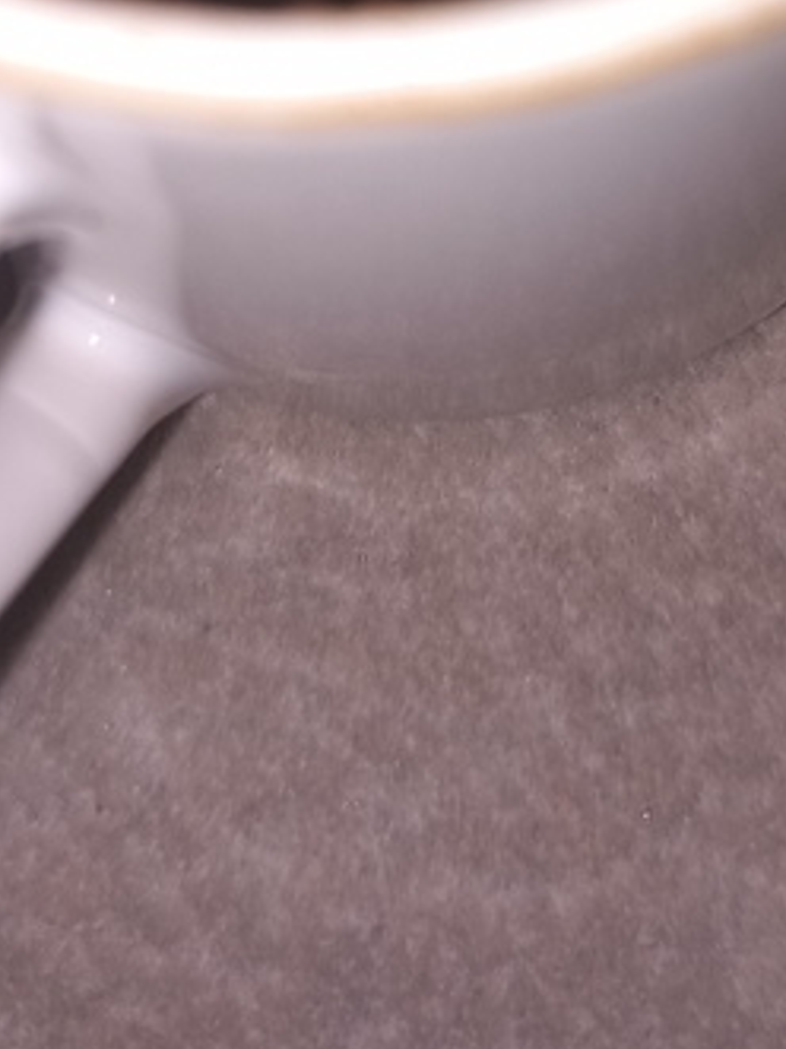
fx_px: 2272
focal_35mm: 75
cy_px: -336
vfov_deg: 23.0
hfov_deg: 19.6
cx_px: 447
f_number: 1.8
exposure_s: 1/122
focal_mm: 4
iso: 20
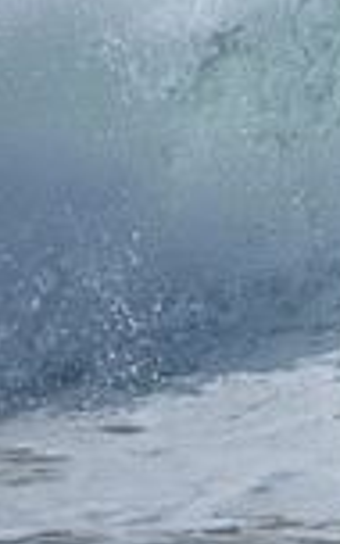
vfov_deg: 0.7
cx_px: 913
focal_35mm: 3117
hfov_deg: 0.4
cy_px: 77
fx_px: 46212
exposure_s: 1/2500
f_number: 6.3
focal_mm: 800
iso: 180
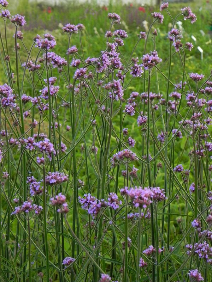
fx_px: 1053
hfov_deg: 11.5
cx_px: 106
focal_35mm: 129
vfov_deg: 15.3
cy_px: 141
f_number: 5
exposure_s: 1/20
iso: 160
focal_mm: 23
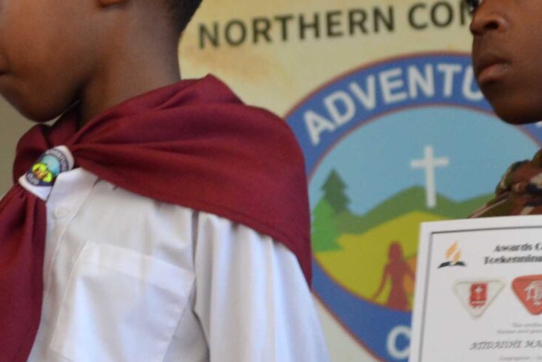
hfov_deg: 7.8
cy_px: 158
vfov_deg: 5.3
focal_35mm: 261
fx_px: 3930
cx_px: -99
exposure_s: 1/60
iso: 1000
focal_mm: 50
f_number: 5.6
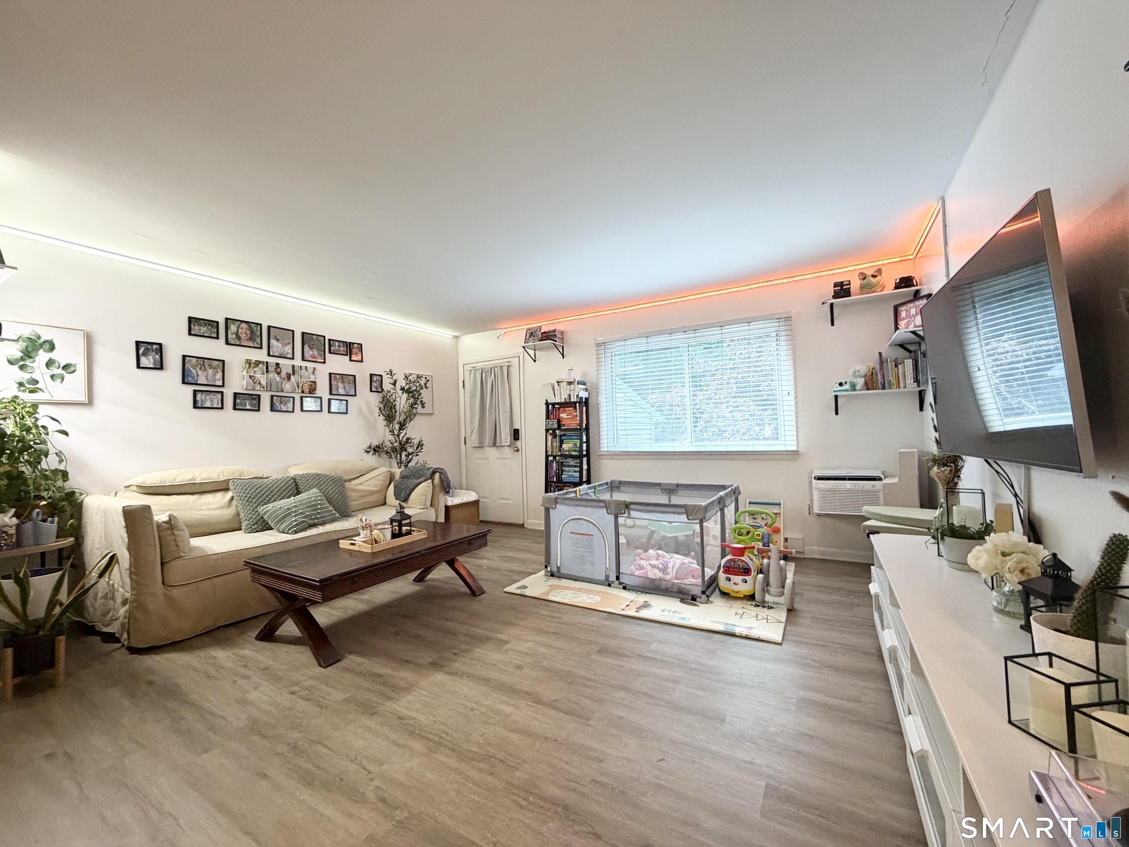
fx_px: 457
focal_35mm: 14
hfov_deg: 102.1
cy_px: 424
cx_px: 564
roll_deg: +2.2
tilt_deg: +0.5
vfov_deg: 85.7
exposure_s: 1/50
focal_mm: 2.22
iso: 250
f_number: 2.2
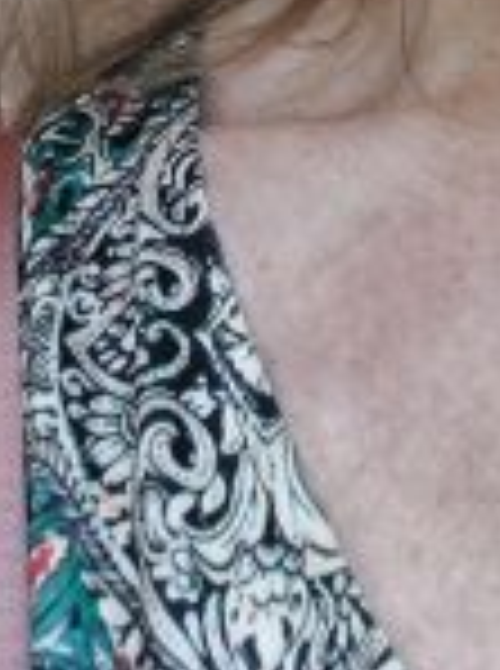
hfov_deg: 14.3
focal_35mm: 101
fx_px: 1954
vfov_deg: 15.6
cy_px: -666
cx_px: 550
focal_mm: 3.72
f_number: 2.2
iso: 40
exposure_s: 1/100
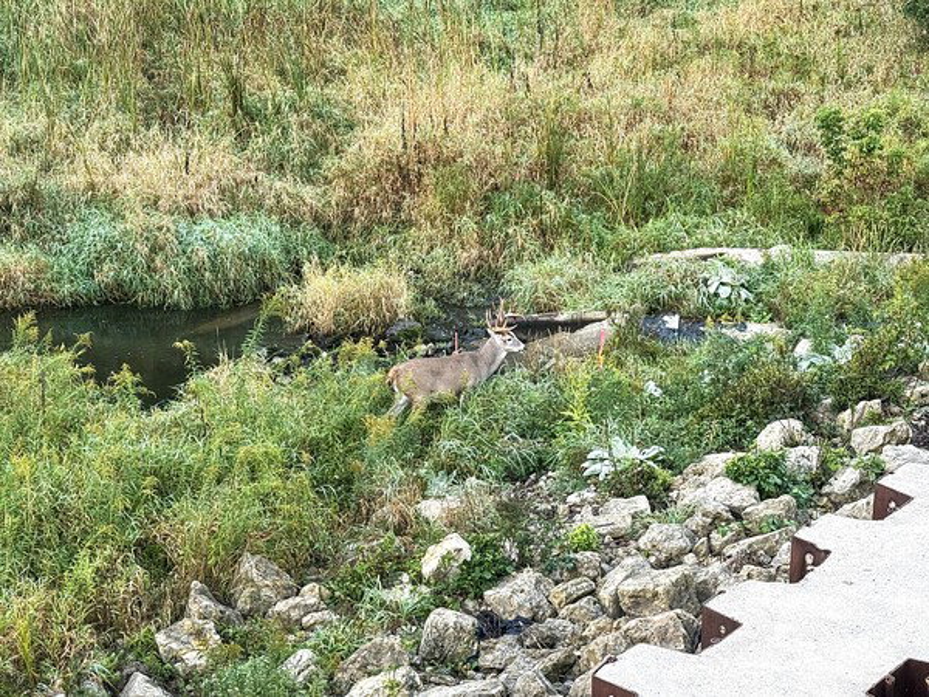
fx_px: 1288
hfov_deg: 39.7
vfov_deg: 30.3
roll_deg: +0.3
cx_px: 464
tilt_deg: -18.7
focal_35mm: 48
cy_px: 348
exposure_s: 1/72
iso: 100
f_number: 1.78
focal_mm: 6.76
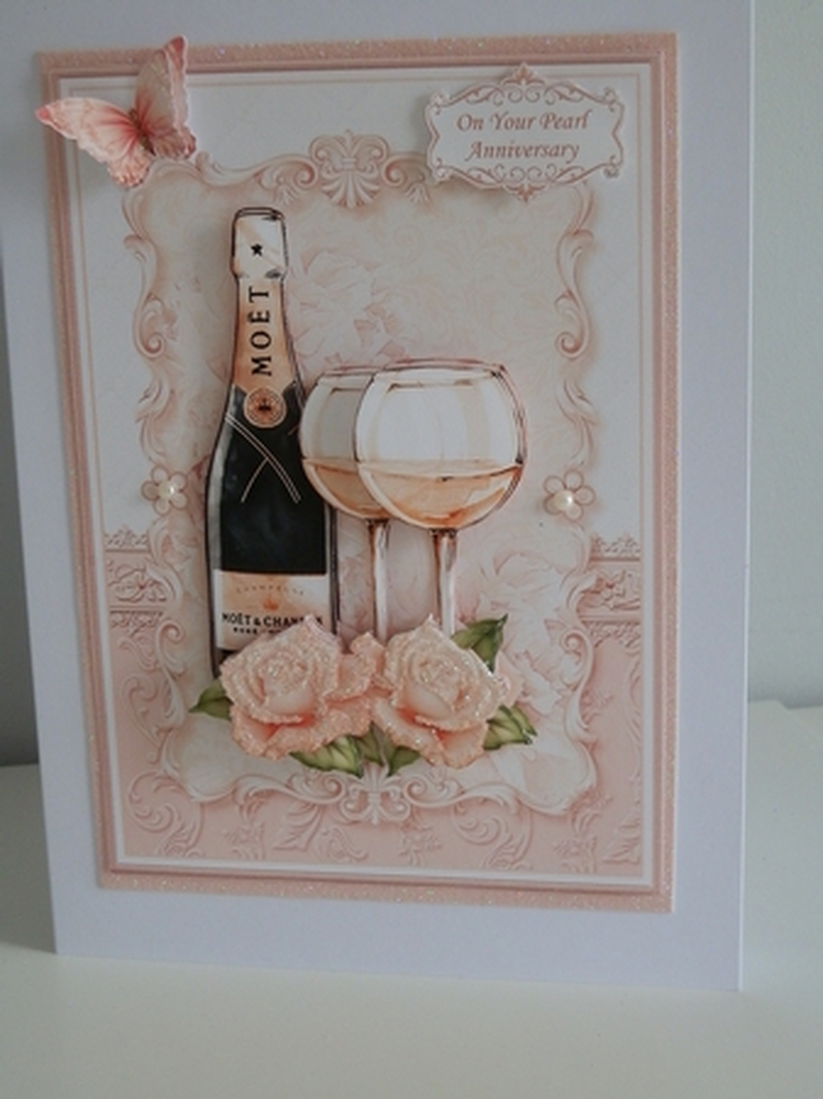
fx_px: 1936
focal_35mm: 61
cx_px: 412
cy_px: 550
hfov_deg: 24.0
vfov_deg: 31.7
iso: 200
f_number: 3.7
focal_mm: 10.99
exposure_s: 1/50
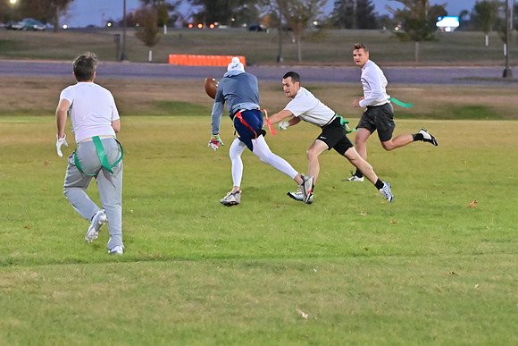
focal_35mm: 157
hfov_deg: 13.1
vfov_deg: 8.7
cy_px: 173
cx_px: 259
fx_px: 2259
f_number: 4
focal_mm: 105
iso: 6400
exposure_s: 1/400
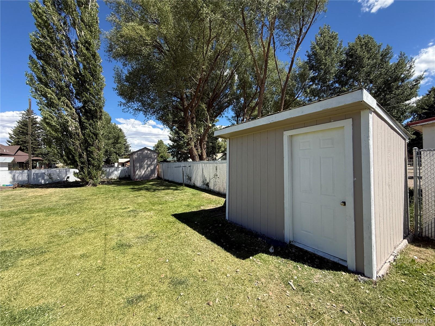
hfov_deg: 102.1
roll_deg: +1.3
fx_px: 176
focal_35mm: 14
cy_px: 163
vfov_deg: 85.7
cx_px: 218
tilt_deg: +0.9
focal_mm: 2.22
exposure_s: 1/1497
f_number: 2.2
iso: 64
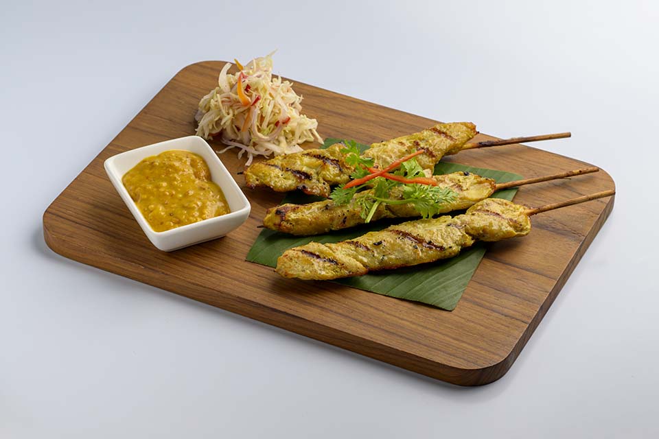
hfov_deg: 23.9
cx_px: 330
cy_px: 220
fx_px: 1556
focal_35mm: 85
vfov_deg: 16.1
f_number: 8.5
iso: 80
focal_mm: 85
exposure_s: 1/200
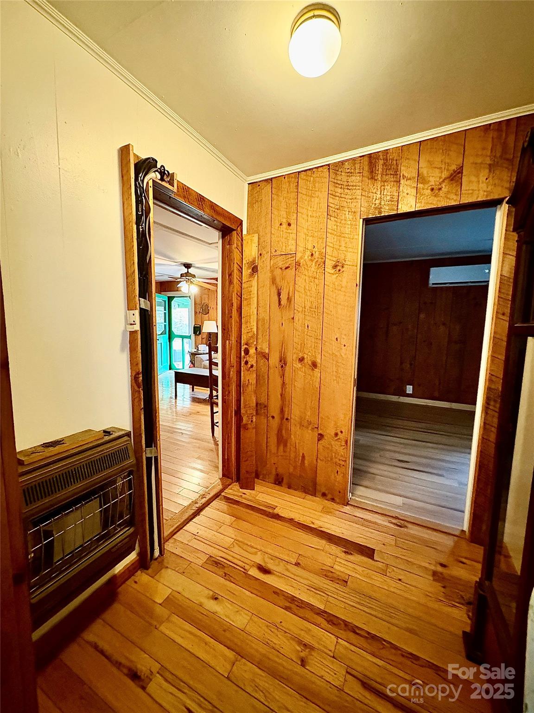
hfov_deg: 85.7
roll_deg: -1.3
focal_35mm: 14
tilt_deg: -6.6
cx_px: 267
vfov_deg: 102.1
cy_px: 356
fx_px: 288
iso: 1000
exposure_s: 1/30
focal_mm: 2.22
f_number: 2.2
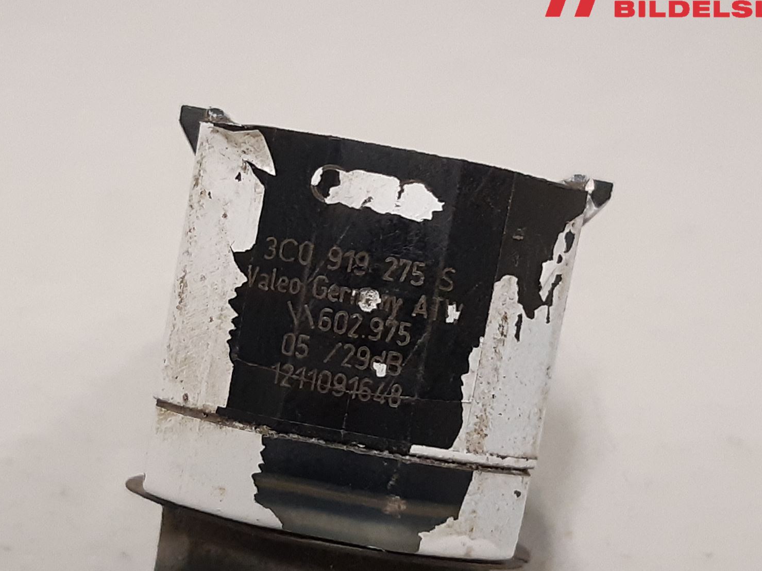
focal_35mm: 36
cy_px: 325
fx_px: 792
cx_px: 334
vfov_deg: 39.6
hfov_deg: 51.2
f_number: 1.7
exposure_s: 1/50
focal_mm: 3.93
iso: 250
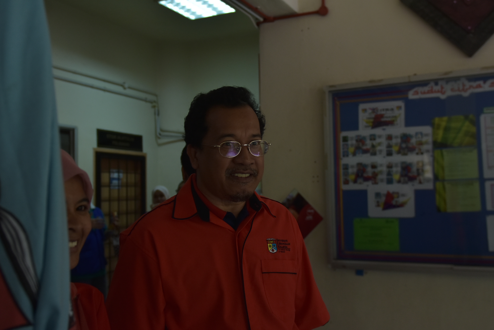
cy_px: 165
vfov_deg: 36.9
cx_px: 247
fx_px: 494
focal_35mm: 36
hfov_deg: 53.1
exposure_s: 1/200
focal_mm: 24
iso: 500
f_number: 2.8
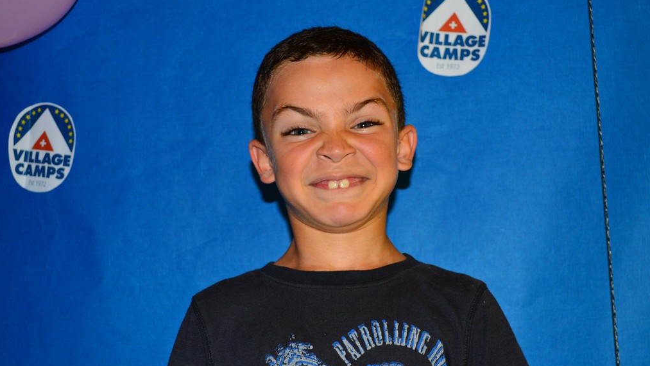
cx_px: 327
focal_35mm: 56
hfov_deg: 37.5
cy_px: 176
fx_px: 957
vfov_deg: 21.6
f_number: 5
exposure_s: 1/100
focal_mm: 35
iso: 400
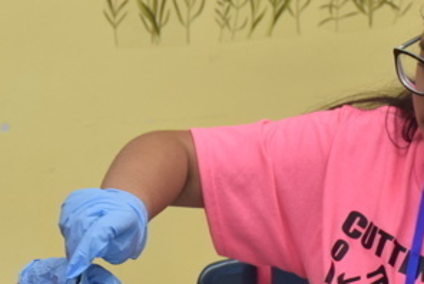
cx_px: 143
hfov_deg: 12.1
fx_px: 2004
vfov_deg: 8.1
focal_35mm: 170
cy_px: 222
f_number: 4.5
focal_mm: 42
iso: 640
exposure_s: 1/60
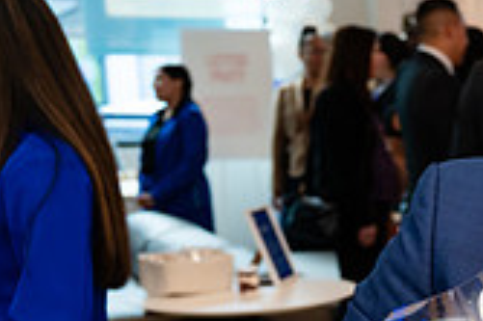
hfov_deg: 17.1
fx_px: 1448
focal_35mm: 108
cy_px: 335
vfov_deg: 12.5
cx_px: 732
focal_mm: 30
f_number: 3.2
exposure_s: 1/200
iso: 400
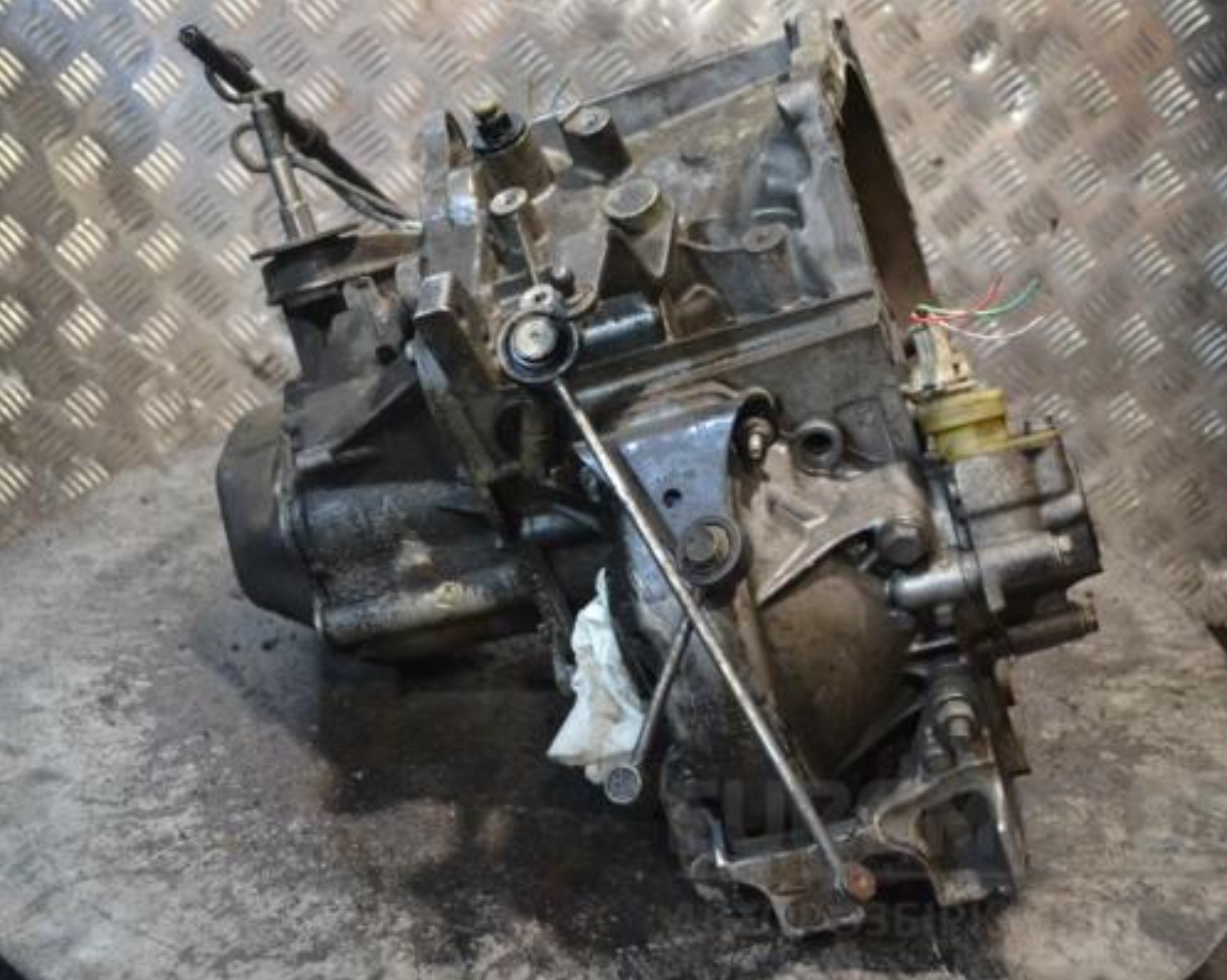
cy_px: 489
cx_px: 622
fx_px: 1851
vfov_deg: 29.7
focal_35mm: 51
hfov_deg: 36.7
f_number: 5
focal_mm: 30
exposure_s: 1/100
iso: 3200
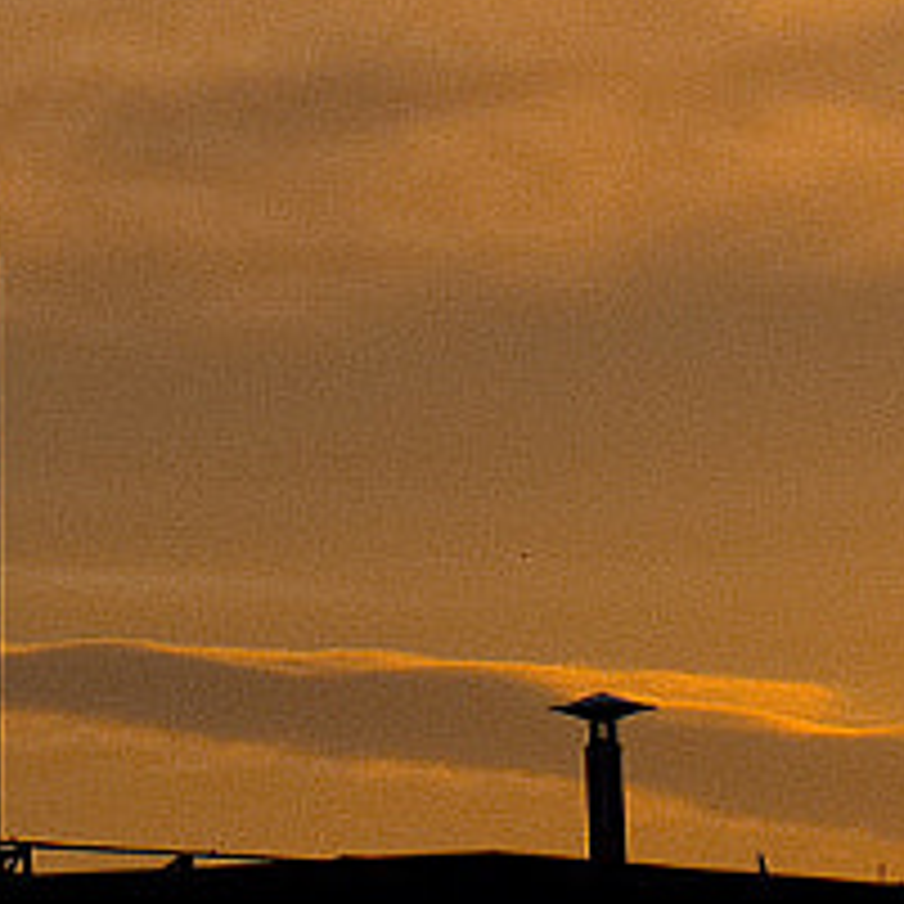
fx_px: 17905
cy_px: -971
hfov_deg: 2.9
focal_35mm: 606
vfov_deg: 2.9
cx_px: 1212
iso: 200
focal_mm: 43
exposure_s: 1/800
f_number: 3.2
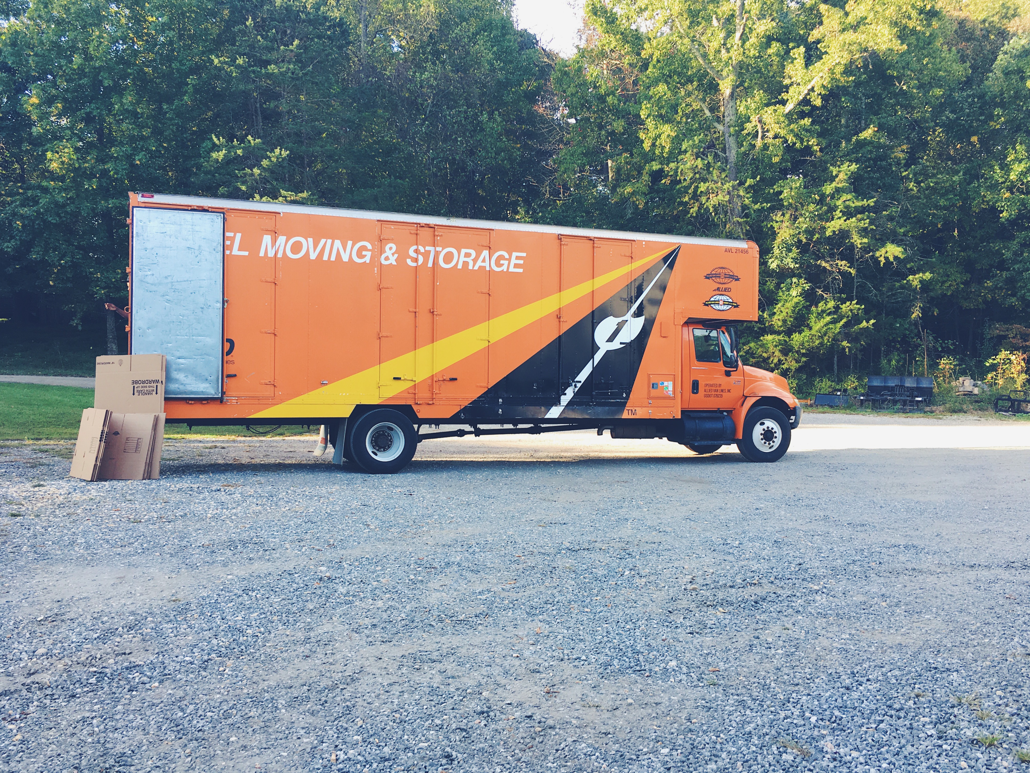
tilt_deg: -0.6
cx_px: 515
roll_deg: +2.2
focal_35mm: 29
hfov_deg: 61.7
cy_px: 386
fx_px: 863
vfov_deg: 48.2
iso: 25
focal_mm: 4.15
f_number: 2.2
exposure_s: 1/120
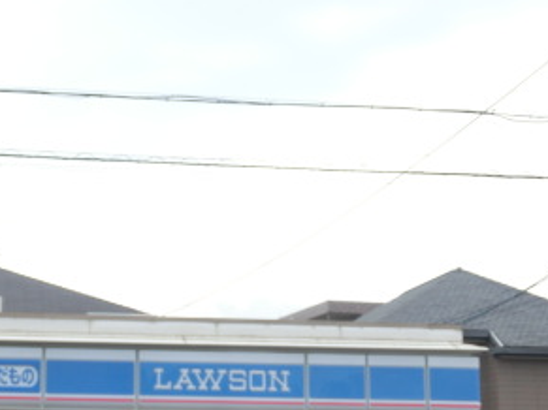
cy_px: 184
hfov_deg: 22.0
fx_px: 1393
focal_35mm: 88
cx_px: 107
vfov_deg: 16.8
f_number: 4
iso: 80
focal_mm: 7.15
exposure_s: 1/320
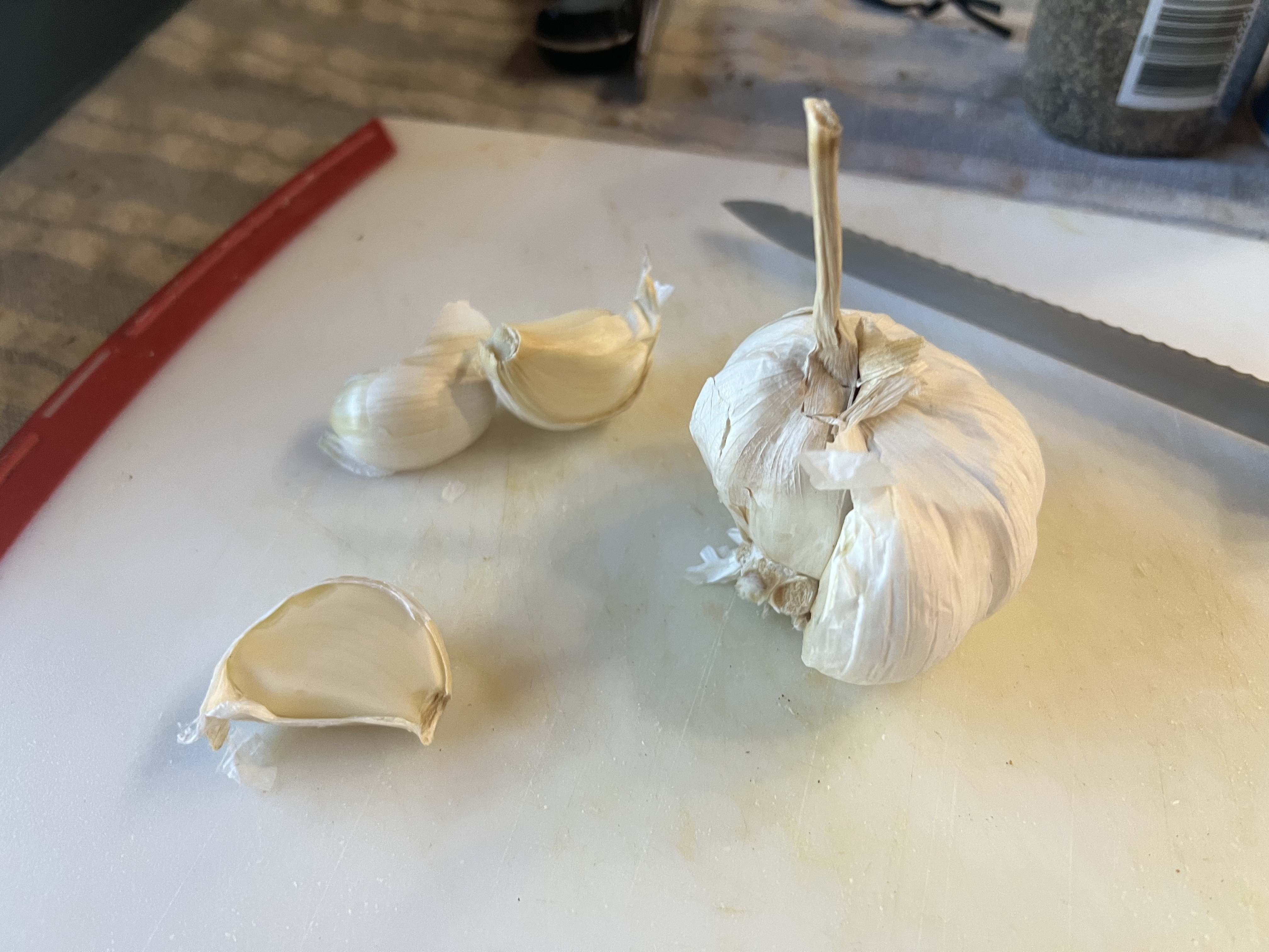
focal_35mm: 26
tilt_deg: -52.9
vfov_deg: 53.1
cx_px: 634
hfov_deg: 67.3
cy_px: 476
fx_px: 953
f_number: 1.5
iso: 200
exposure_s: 1/60
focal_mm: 5.7
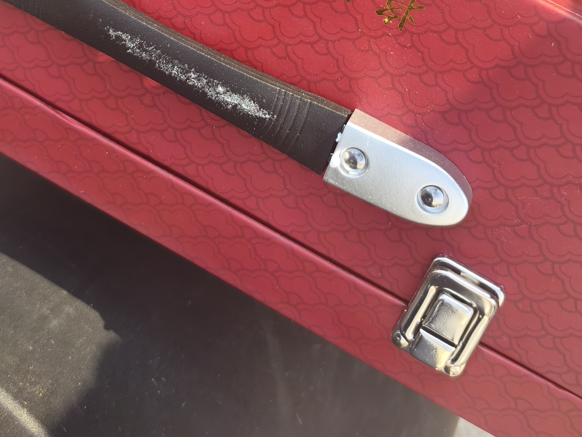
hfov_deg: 33.2
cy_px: -82
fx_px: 975
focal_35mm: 58
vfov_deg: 23.2
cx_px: 337
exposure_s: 1/326
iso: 72
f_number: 1.57
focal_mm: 5.6
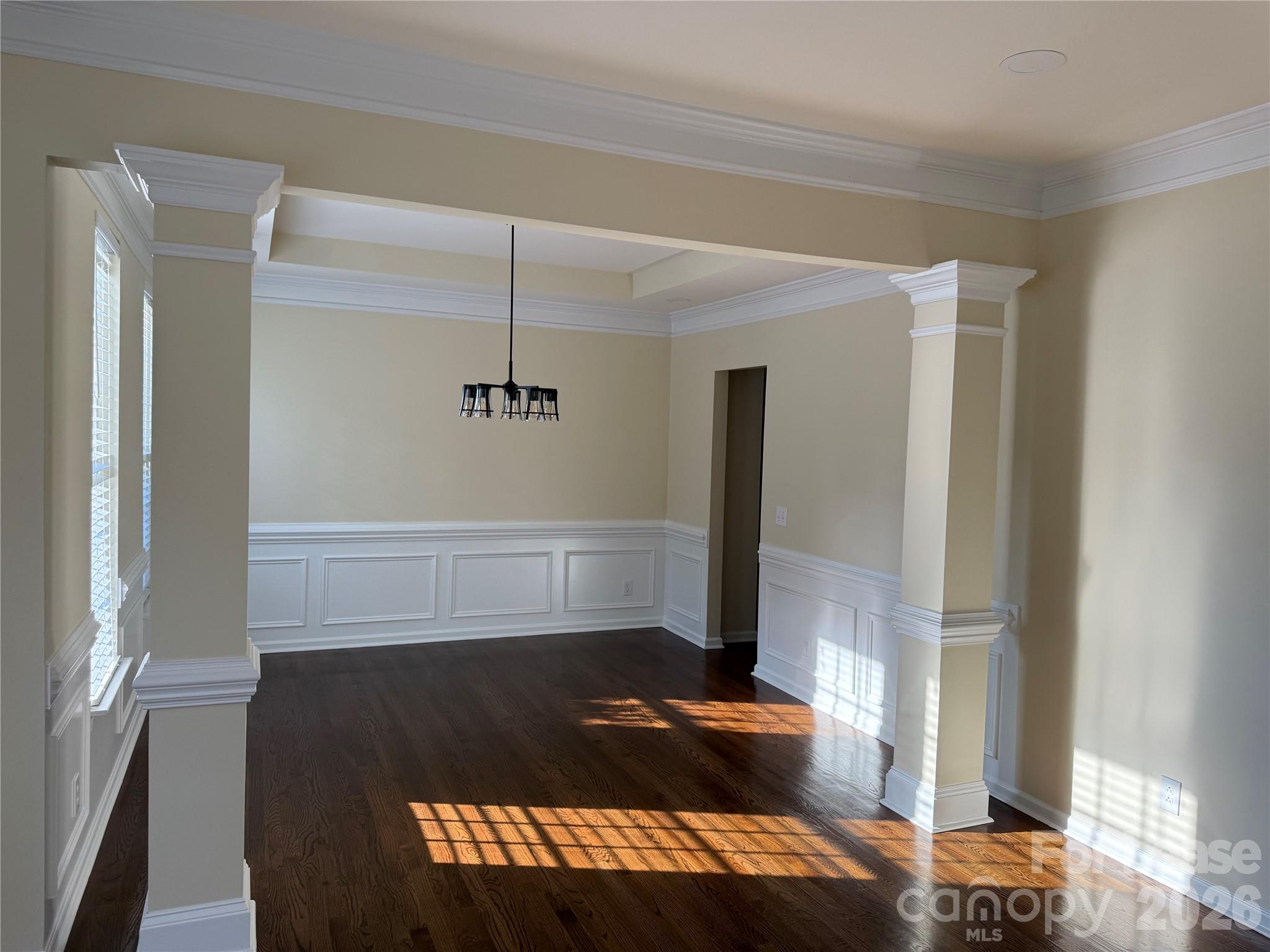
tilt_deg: +0.1
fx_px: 881
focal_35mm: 24
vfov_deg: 56.8
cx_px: 635
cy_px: 476
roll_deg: -2.2
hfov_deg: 71.6
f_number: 1.78
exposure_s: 1/264
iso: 100
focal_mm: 6.76
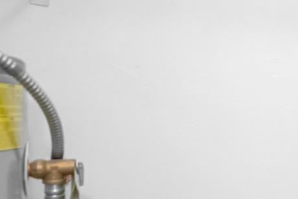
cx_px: 500
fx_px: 448
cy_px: 107
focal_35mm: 54
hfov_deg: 23.9
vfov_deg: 25.1
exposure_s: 1/160
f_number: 2.8
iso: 2000
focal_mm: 15.3
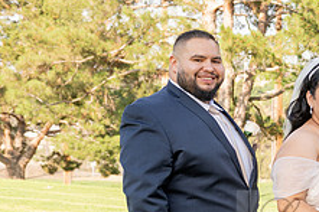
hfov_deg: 18.7
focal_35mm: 101
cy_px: 188
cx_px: 417
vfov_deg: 13.4
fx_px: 894
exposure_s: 1/160
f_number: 4
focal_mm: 34
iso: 80
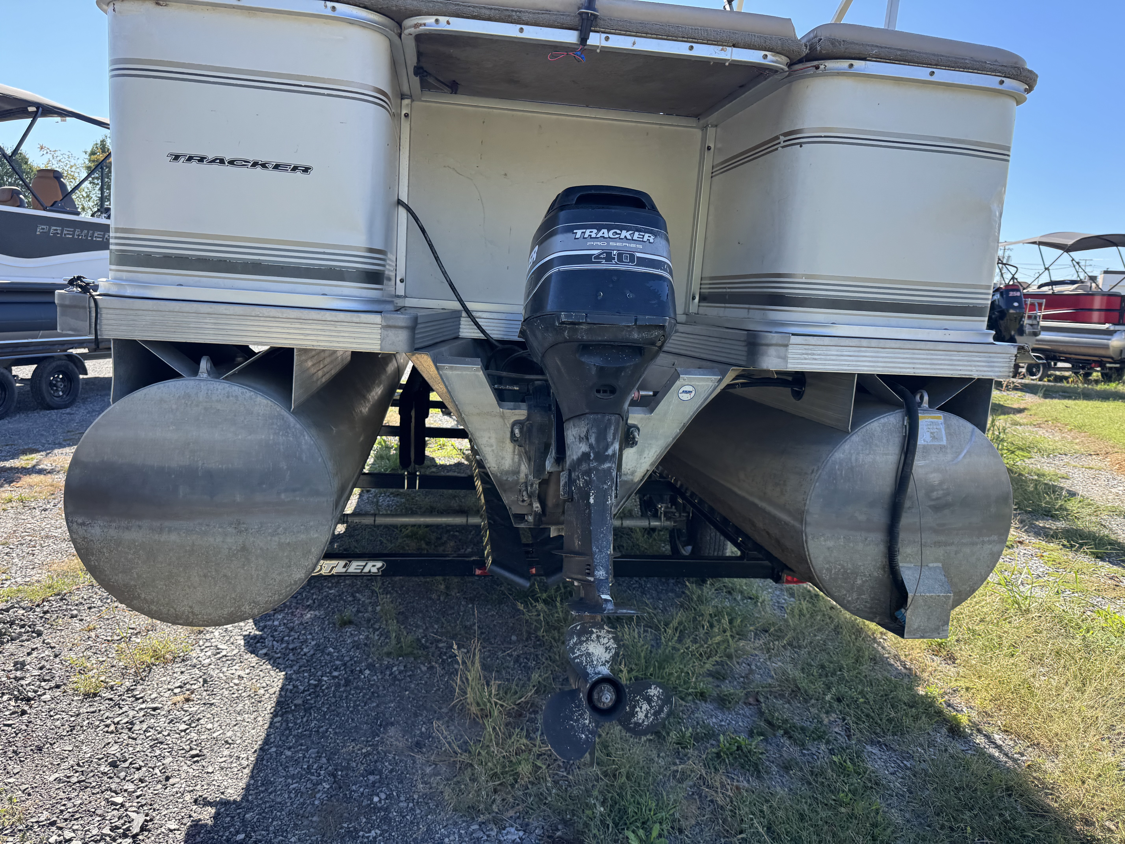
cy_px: 422
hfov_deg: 71.6
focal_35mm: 24
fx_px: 780
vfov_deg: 56.8
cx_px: 562
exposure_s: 1/802
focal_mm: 6.76
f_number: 1.78
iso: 80
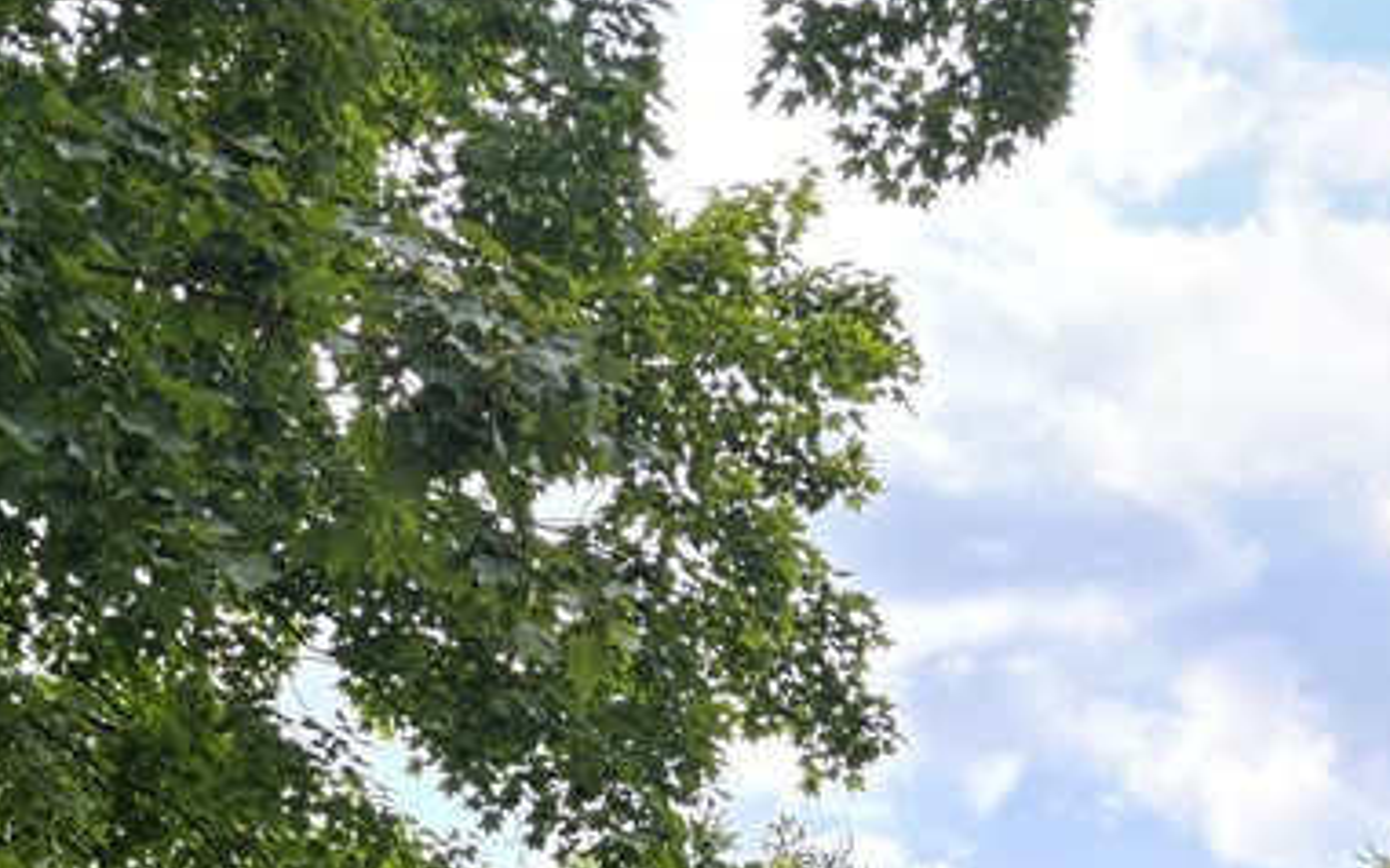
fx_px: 2803
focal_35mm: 74
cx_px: -336
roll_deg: +0.5
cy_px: 1112
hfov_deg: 24.8
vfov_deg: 16.7
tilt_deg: +9.2
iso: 50
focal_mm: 5.96
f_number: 1.6
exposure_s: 1/466
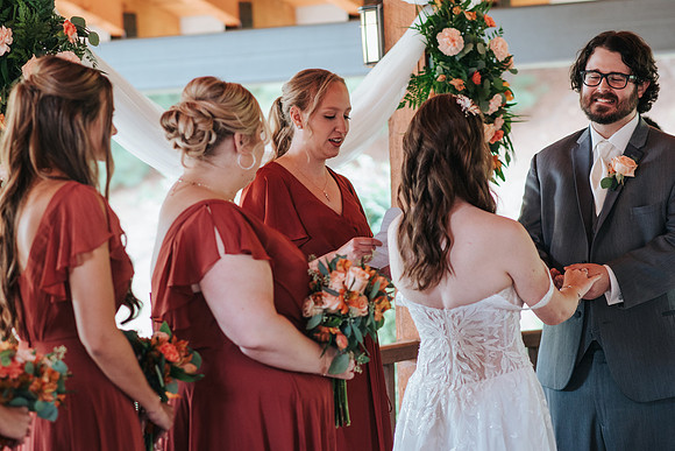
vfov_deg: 10.8
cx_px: 338
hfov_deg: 16.1
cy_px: 226
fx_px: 2391
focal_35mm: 128
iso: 800
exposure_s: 1/250
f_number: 2.8
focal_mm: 85
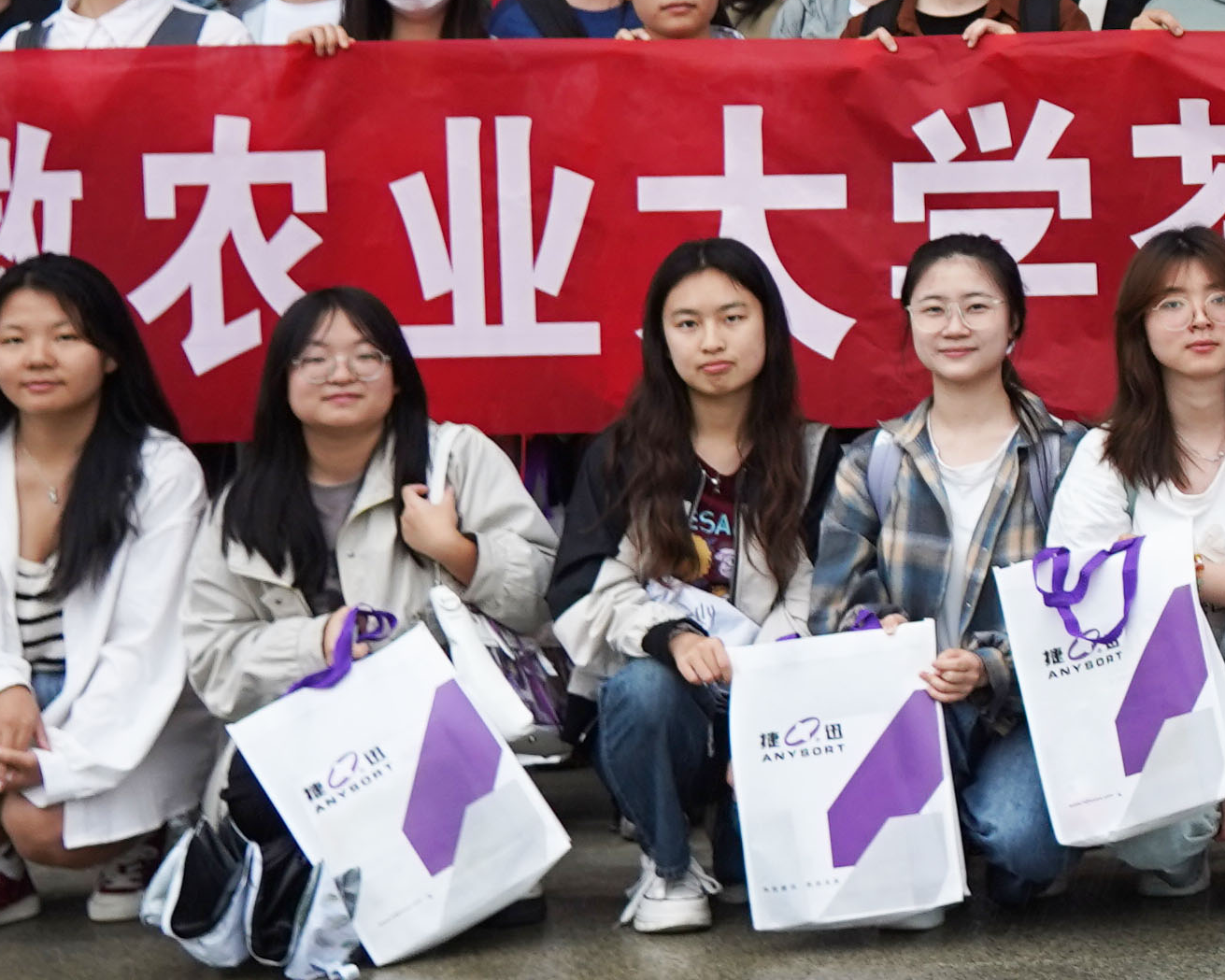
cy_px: 180
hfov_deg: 12.4
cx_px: 1990
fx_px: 5294
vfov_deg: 10.5
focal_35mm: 146
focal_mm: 34
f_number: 4
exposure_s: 1/160
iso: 2500
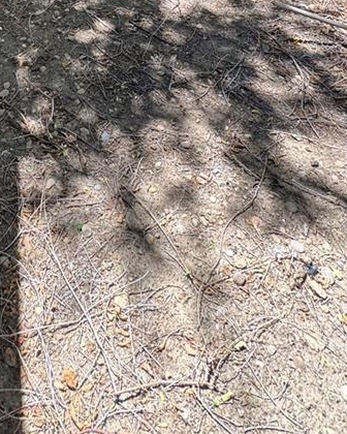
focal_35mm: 39
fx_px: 501
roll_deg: -0.2
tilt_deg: -18.3
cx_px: 48
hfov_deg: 36.3
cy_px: -161
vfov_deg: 32.1
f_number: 2.2
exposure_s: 1/139
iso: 40
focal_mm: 2.22
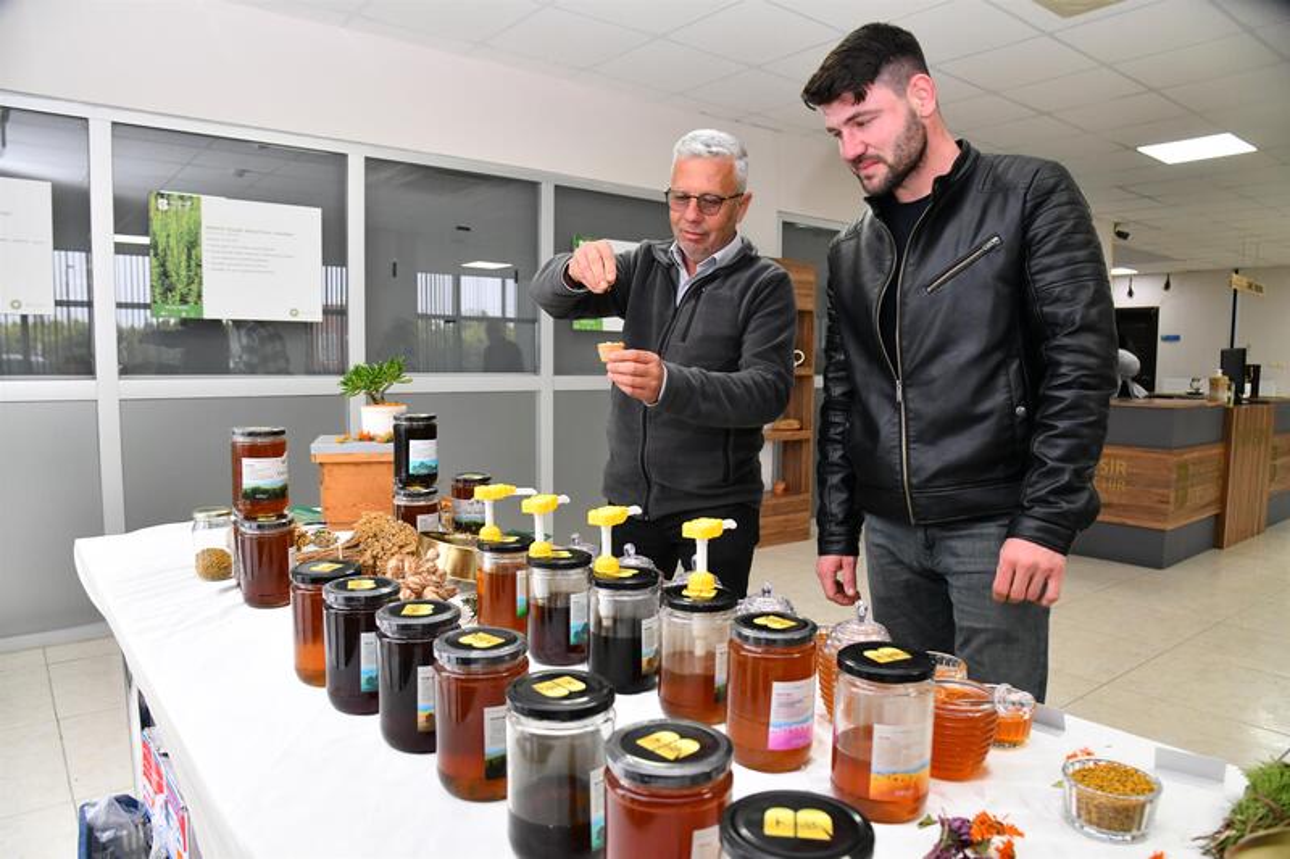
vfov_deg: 53.1
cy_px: 430
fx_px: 860
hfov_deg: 73.8
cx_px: 645
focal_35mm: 24
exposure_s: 1/125
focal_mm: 24
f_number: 8
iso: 2500
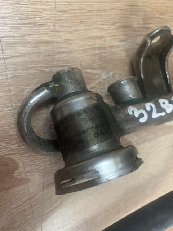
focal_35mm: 26
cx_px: 86
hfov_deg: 53.1
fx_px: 173
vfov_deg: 67.3
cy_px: 116
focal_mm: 4.25
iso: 320
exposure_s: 1/60
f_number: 1.8
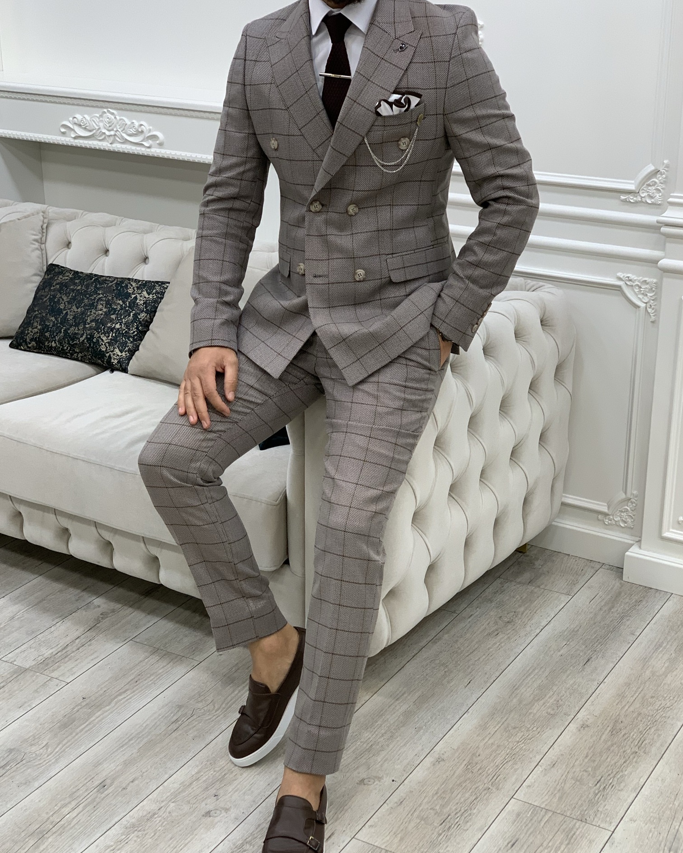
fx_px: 1390
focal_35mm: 55
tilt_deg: -20.9
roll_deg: -0.4
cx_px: 340
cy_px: 446
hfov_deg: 27.6
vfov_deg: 34.1
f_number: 2.4
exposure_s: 1/122
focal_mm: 6
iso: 100
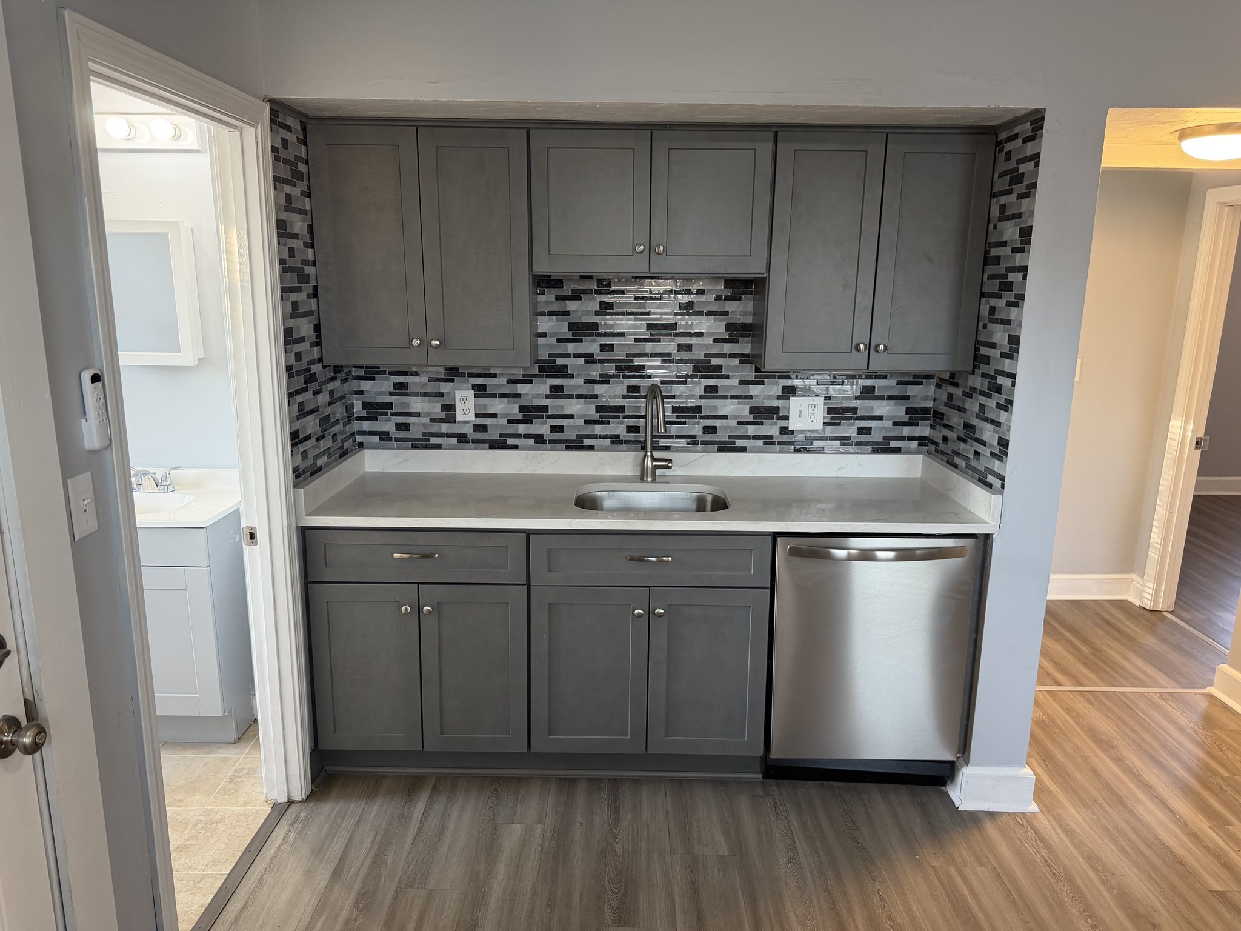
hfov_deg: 71.6
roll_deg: -0.7
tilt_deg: -13.1
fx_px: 860
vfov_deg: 56.8
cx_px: 620
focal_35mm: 24
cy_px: 466
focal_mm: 6.76
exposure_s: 1/60
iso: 200
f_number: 1.78
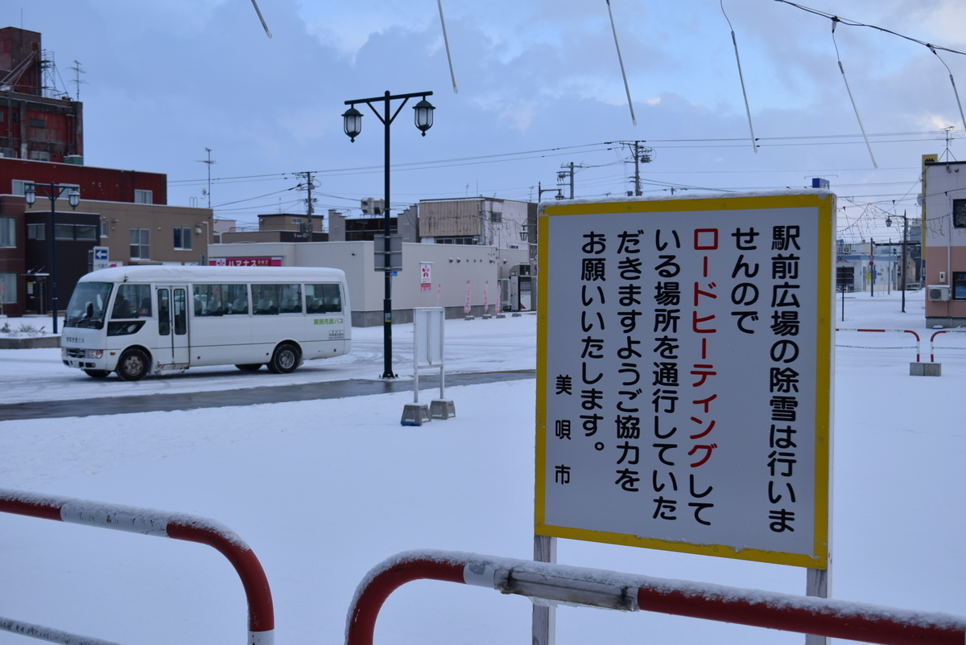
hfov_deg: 46.4
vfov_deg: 31.9
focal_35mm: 42
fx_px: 1128
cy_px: 322
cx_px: 483
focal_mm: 28
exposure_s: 1/500
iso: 200
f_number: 6.3
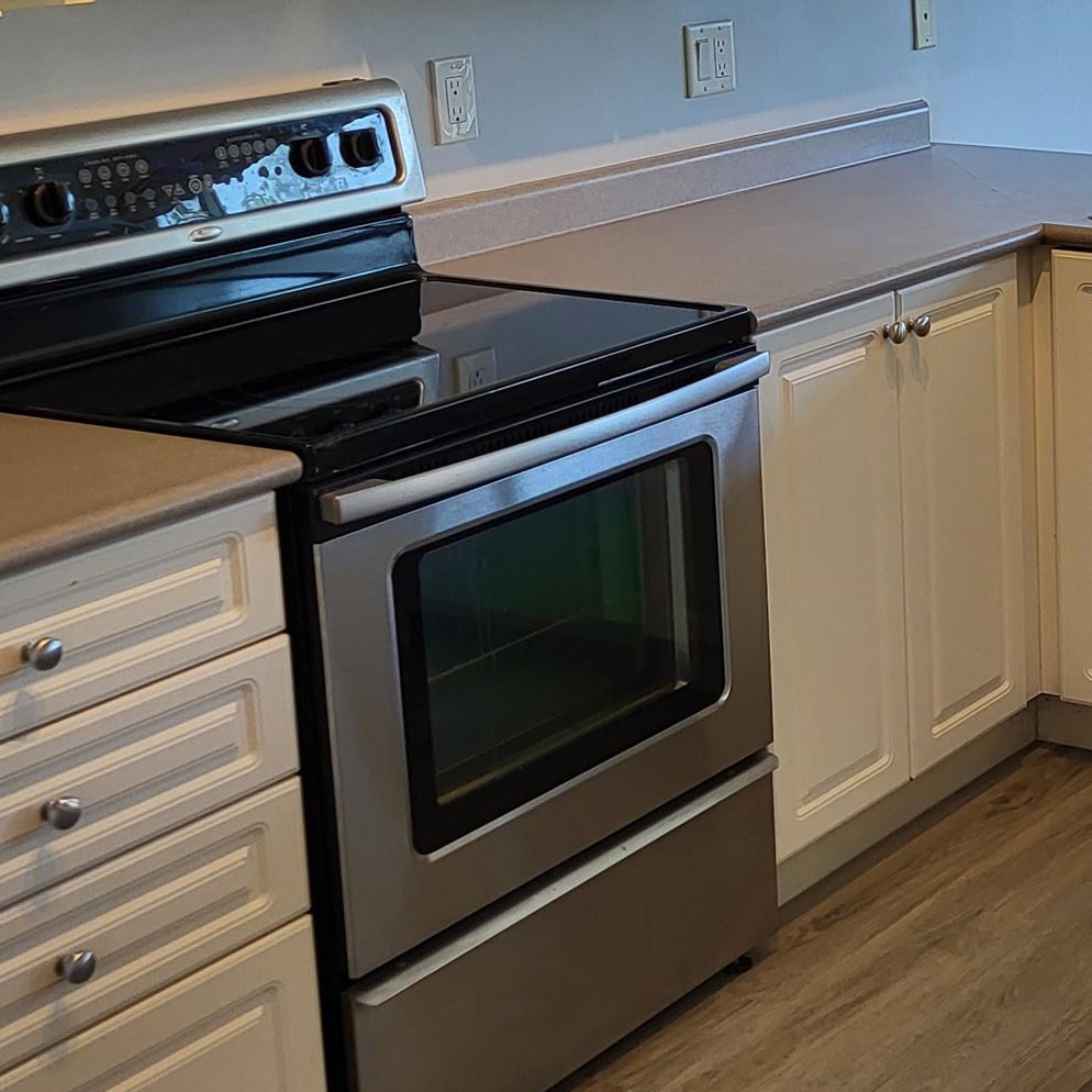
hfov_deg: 22.2
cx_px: 1355
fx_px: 2534
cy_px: 333
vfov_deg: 24.2
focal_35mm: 71
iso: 80
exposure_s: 1/120
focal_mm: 5.4
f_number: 1.8
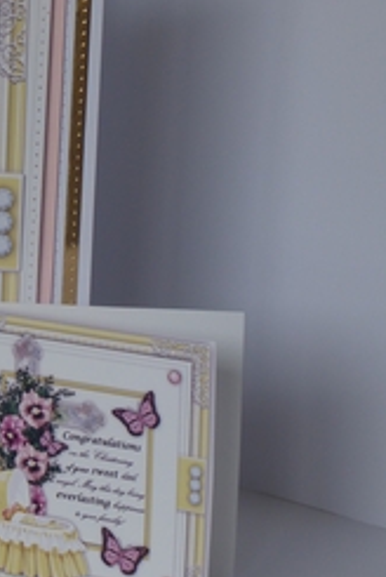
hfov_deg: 6.7
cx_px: -122
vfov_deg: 10.1
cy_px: 237
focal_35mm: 204
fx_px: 3272
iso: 125
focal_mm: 17.5
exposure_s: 1/60
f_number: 5
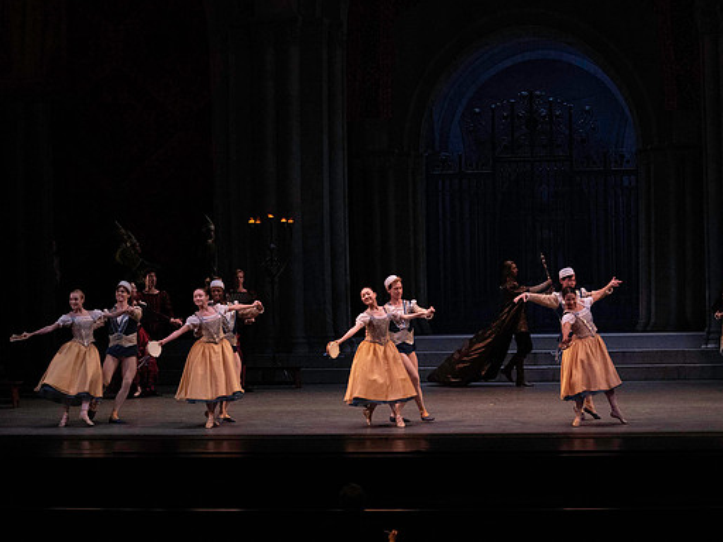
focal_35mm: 97
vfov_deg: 15.2
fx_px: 2026
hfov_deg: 20.2
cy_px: 270
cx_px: 386
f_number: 7.1
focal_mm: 89
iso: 12800
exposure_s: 1/400
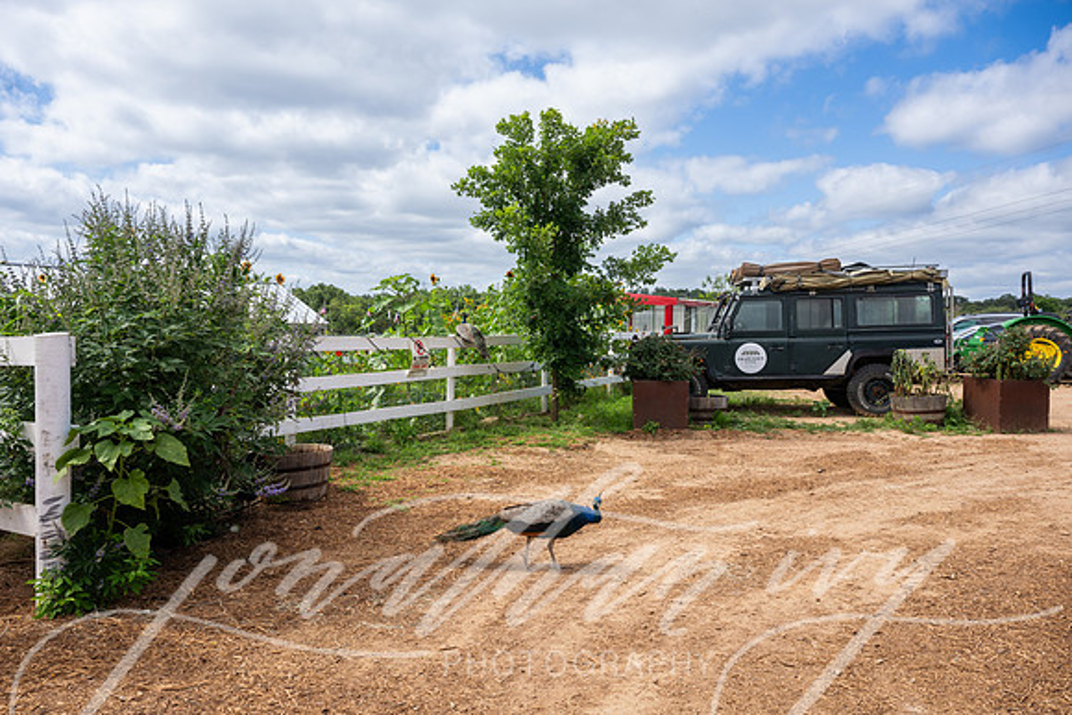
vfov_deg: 50.4
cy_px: 358
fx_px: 759
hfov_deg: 70.4
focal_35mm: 26
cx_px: 536
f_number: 7.1
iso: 200
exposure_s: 1/400
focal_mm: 25.5
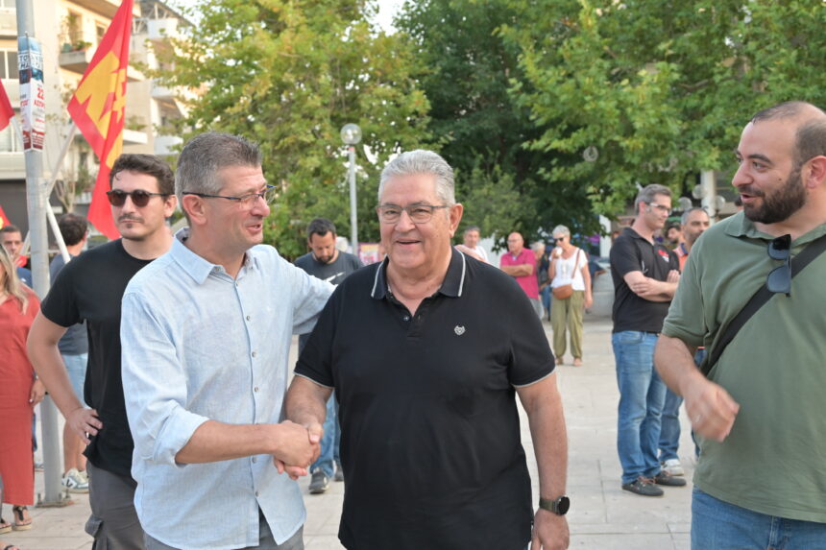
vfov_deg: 29.2
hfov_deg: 42.8
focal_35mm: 46
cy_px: 275
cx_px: 413
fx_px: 1055
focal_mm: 46
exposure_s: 1/160
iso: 800
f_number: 6.3
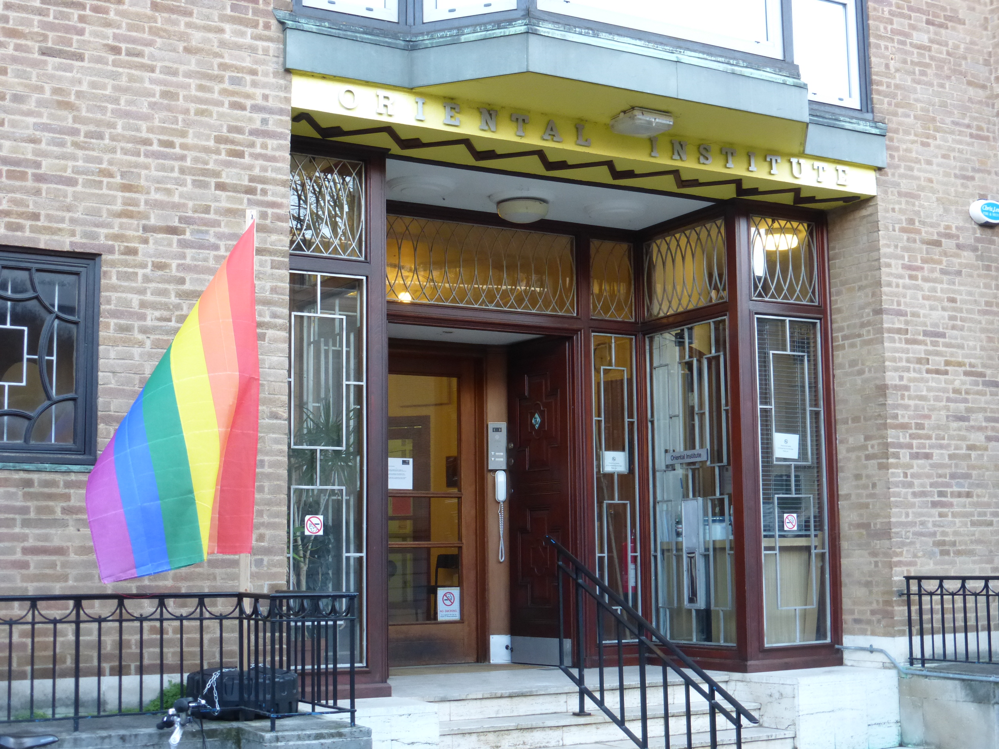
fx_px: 1558
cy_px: 374
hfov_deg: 35.5
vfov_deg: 27.0
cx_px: 500
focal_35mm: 54
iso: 320
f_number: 4.6
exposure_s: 1/60
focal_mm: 9.7
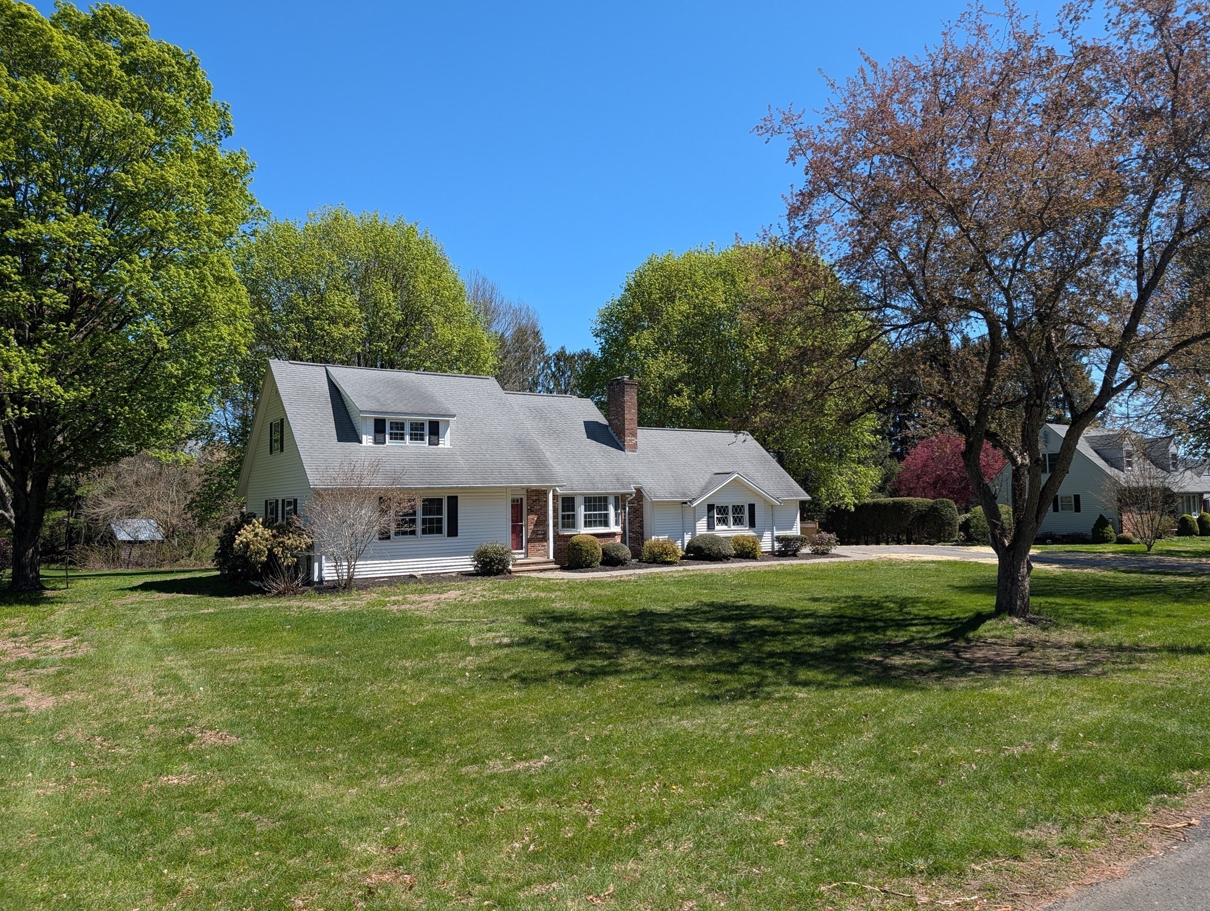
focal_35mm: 24
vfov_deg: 56.9
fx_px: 840
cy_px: 456
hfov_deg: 71.5
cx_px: 605
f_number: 1.68
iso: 27
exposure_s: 1/897
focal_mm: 6.9
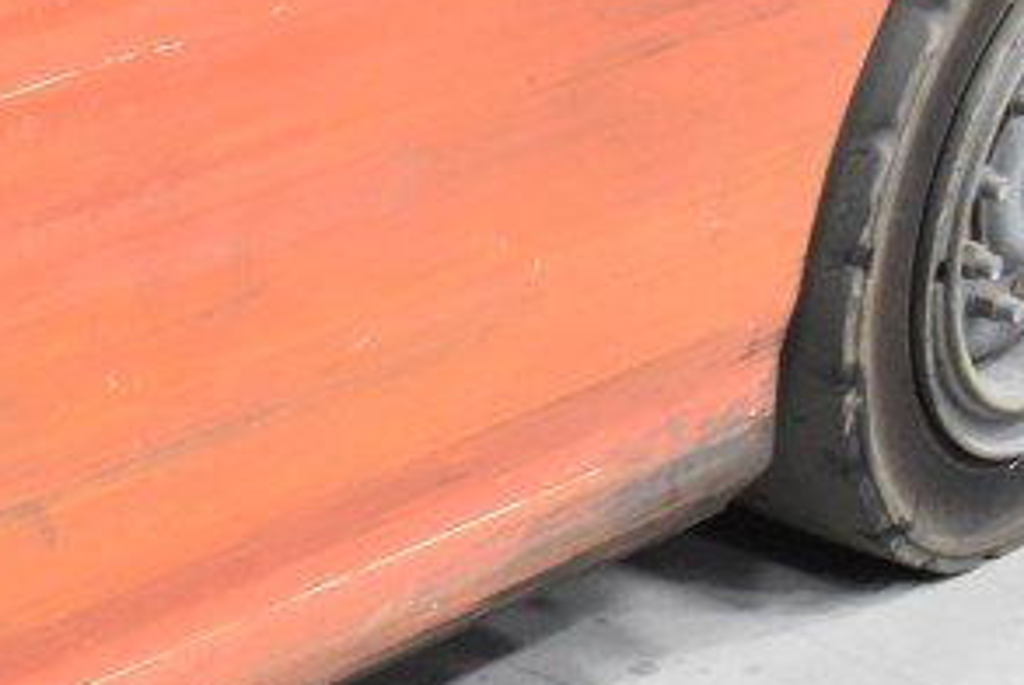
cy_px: 175
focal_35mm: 135
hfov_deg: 13.2
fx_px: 3844
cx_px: -989
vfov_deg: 10.2
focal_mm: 22
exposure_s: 1/30
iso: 1600
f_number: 4.5
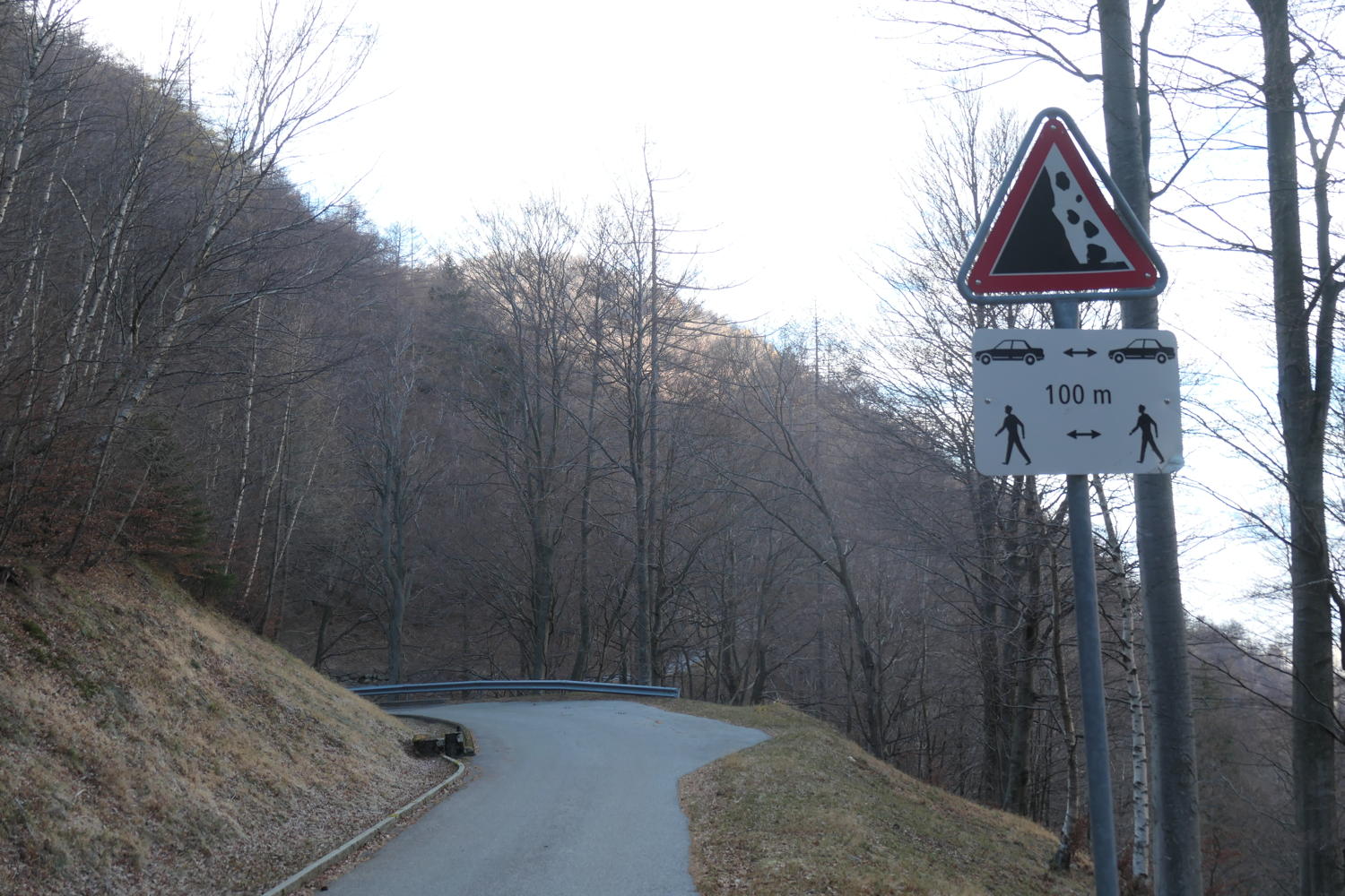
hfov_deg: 53.1
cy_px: 448
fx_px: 1345
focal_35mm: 36
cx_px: 672
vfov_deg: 36.9
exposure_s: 1/160
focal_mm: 13.1
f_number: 3.7
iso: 200
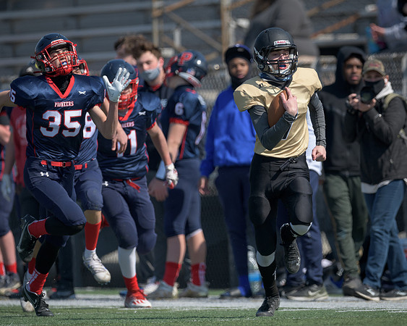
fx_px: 9075
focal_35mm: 754
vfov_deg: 2.1
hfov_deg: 2.6
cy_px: 115
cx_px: 319
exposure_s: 1/2500
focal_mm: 500
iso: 250
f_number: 4
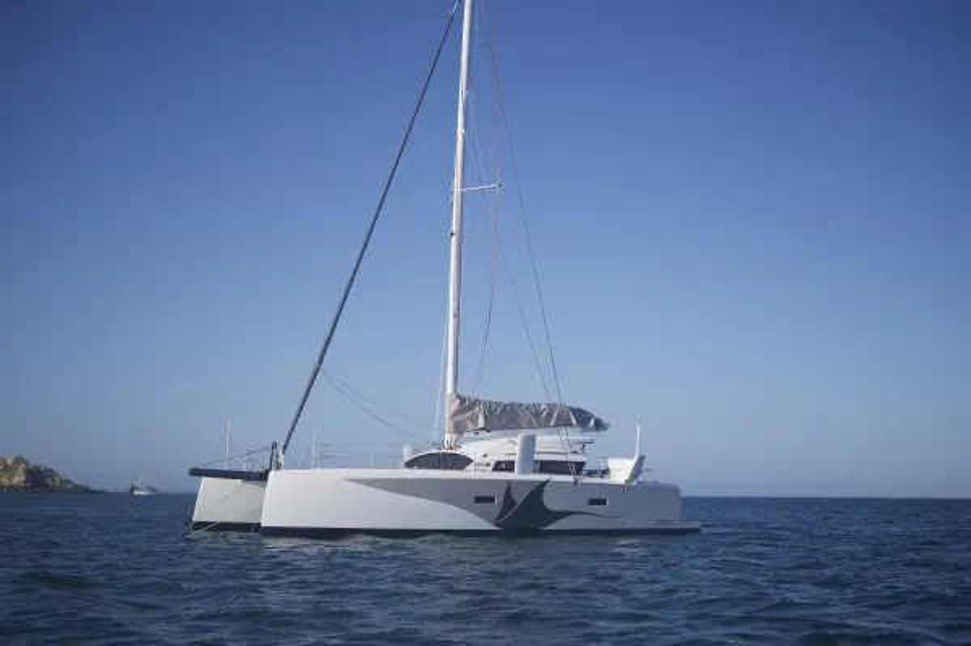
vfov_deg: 29.8
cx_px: 486
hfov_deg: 43.6
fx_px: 1213
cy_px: 323
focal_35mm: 45
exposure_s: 1/2000
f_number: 4
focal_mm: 45
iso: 160
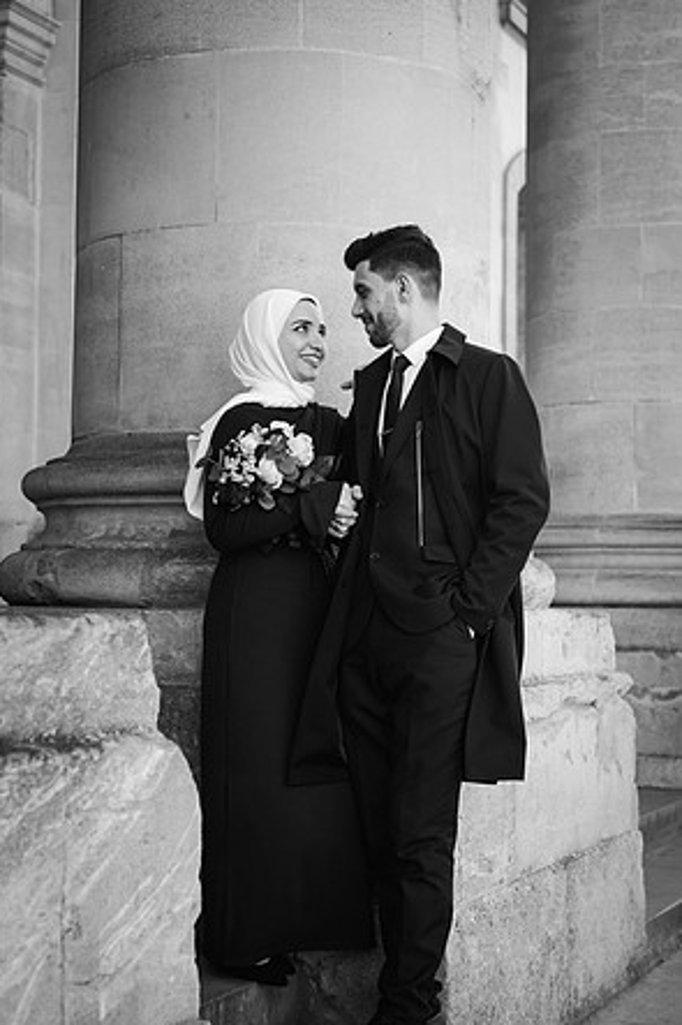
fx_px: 1735
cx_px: 338
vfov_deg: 32.9
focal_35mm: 61
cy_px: 516
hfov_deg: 22.2
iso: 200
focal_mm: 40
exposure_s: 1/640
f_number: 2.8
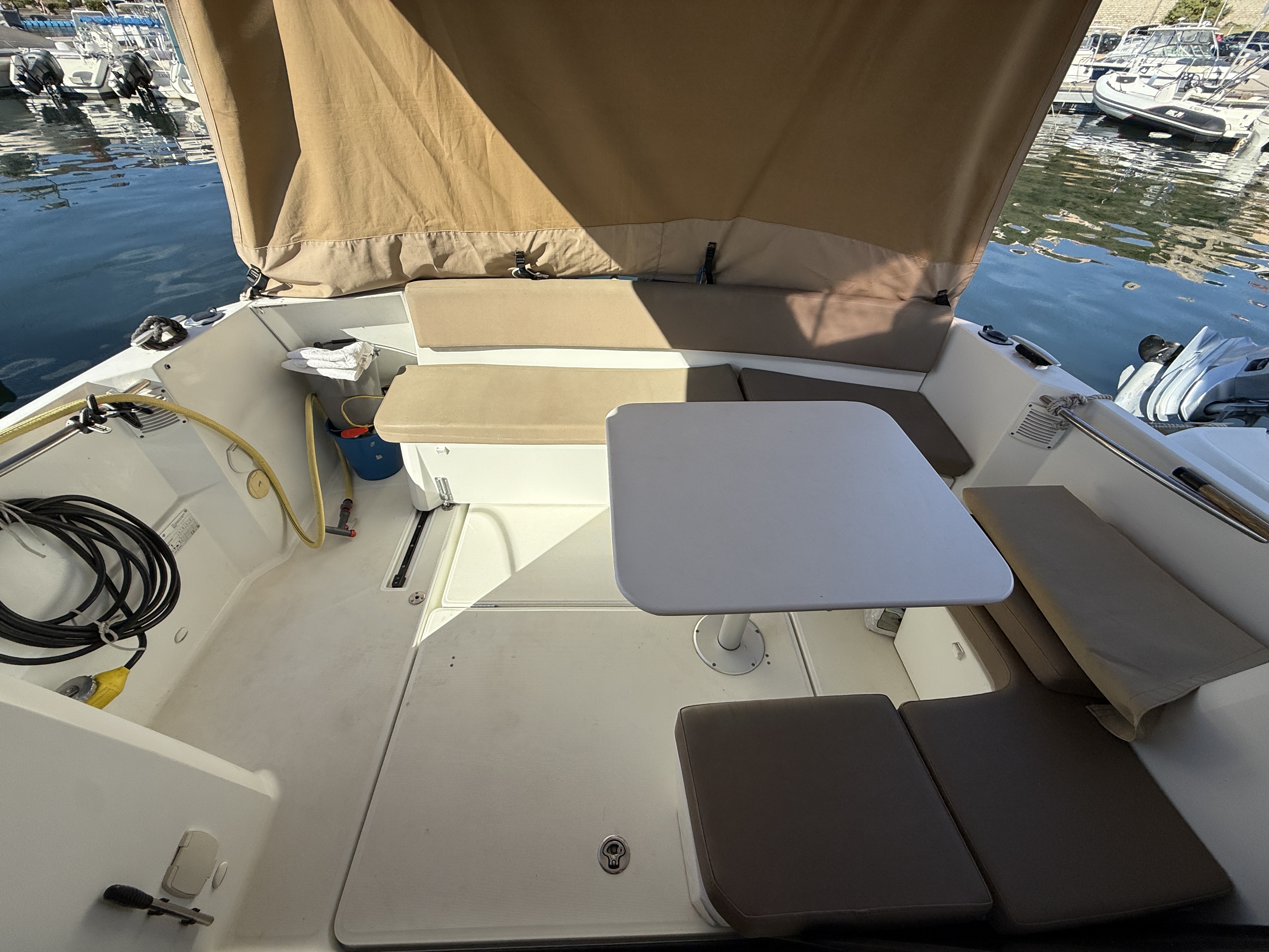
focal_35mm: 14
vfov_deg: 85.7
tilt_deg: -41.5
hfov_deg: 102.1
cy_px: 476
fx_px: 513
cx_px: 634
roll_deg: -2.4
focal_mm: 2.22
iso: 50
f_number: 2.2
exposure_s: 1/2506
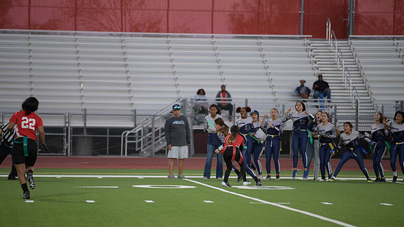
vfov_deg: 5.8
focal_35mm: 211
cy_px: 134
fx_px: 2260
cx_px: 202
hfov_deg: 10.2
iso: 1100
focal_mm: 200
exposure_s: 1/640
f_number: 2.8
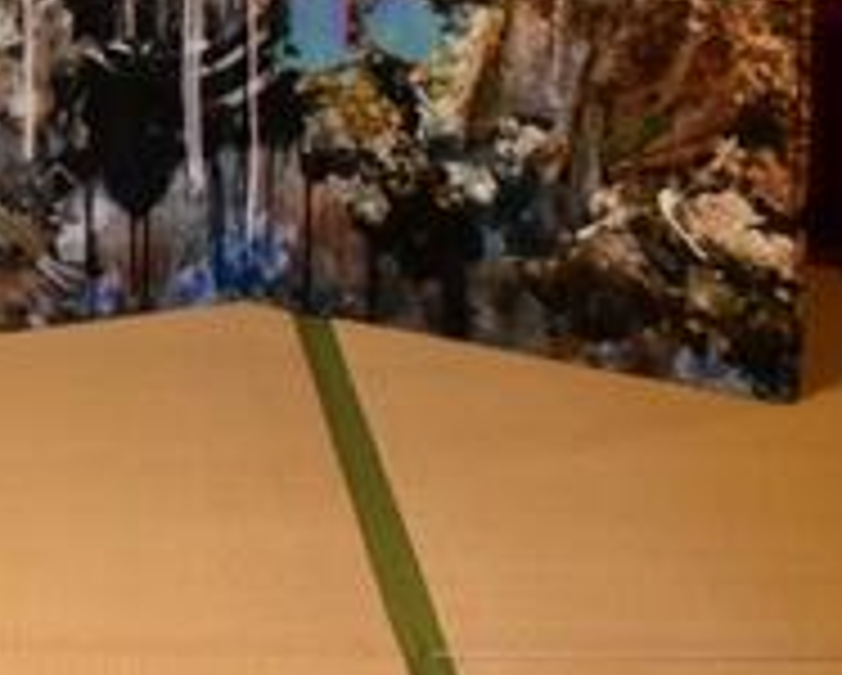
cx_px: -261
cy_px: -270
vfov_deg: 12.0
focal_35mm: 124
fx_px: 3093
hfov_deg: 14.8
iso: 2000
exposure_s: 1/15
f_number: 6.3
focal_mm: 22
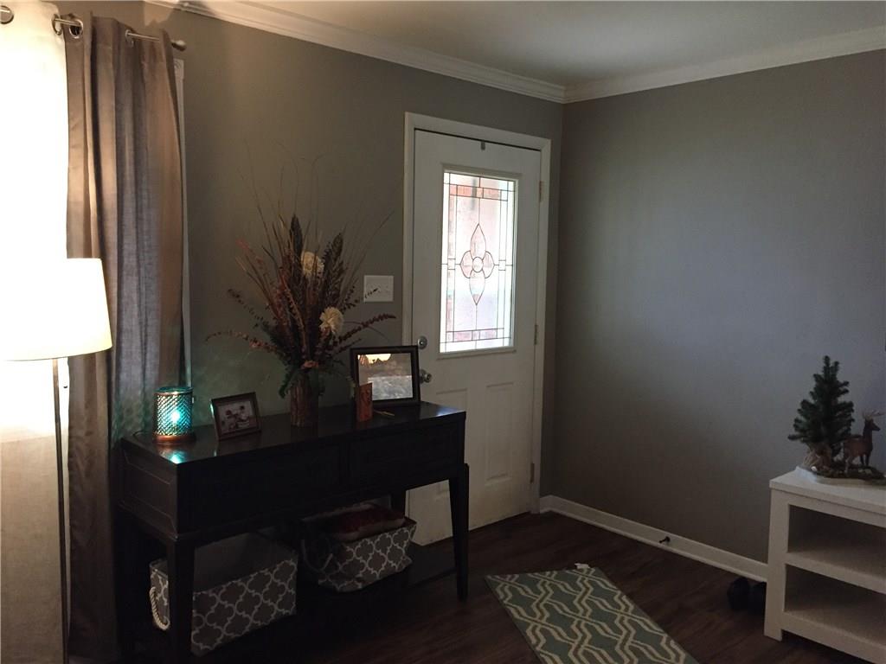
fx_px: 742
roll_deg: -1.3
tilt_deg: -5.5
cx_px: 443
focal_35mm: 29
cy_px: 332
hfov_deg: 61.7
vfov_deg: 48.2
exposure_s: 1/30
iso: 250
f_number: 2.2
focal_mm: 4.15
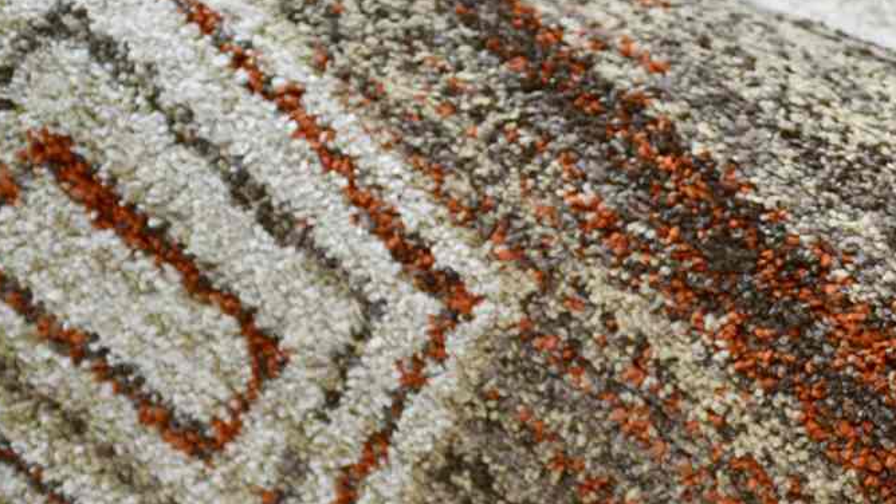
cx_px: 926
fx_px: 2851
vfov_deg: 10.1
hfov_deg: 17.4
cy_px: 362
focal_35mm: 120
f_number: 4.2
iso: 800
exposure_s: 1/160
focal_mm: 34
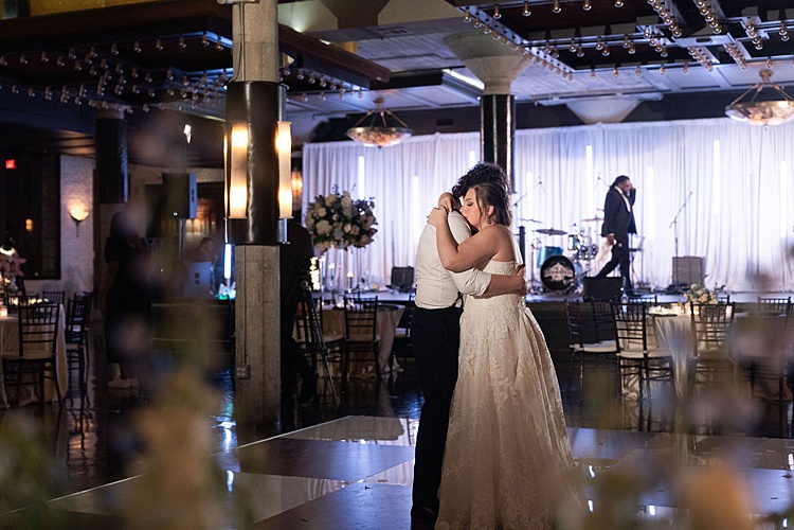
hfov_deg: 40.9
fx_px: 1065
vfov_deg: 27.9
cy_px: 265
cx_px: 397
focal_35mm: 48
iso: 1600
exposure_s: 1/250
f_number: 2.5
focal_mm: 46
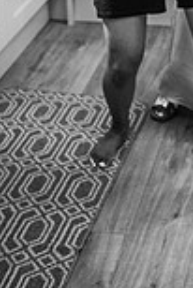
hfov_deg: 13.4
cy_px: -97
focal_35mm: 102
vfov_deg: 18.5
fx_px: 818
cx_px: 156
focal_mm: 35
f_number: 2.2
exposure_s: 1/200
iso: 1250
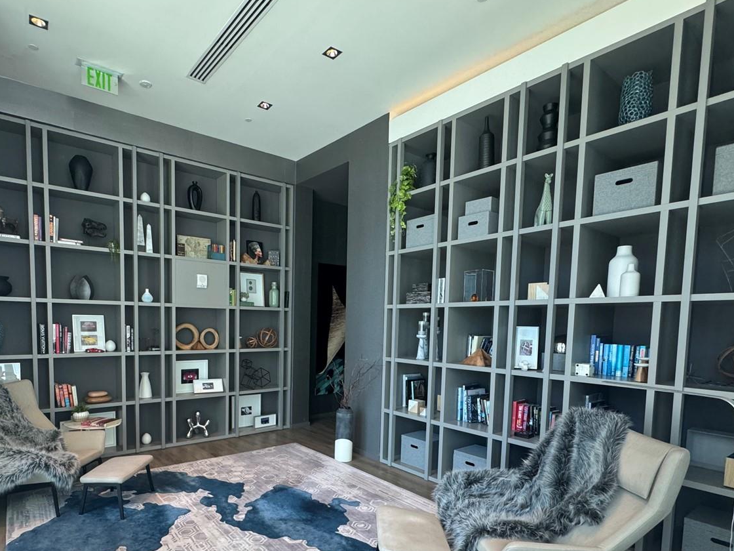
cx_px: 301
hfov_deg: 81.0
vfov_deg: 64.7
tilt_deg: -4.9
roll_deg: -1.4
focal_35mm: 20
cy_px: 354
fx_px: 424
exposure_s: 1/120
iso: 320
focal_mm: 2.22
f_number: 2.2
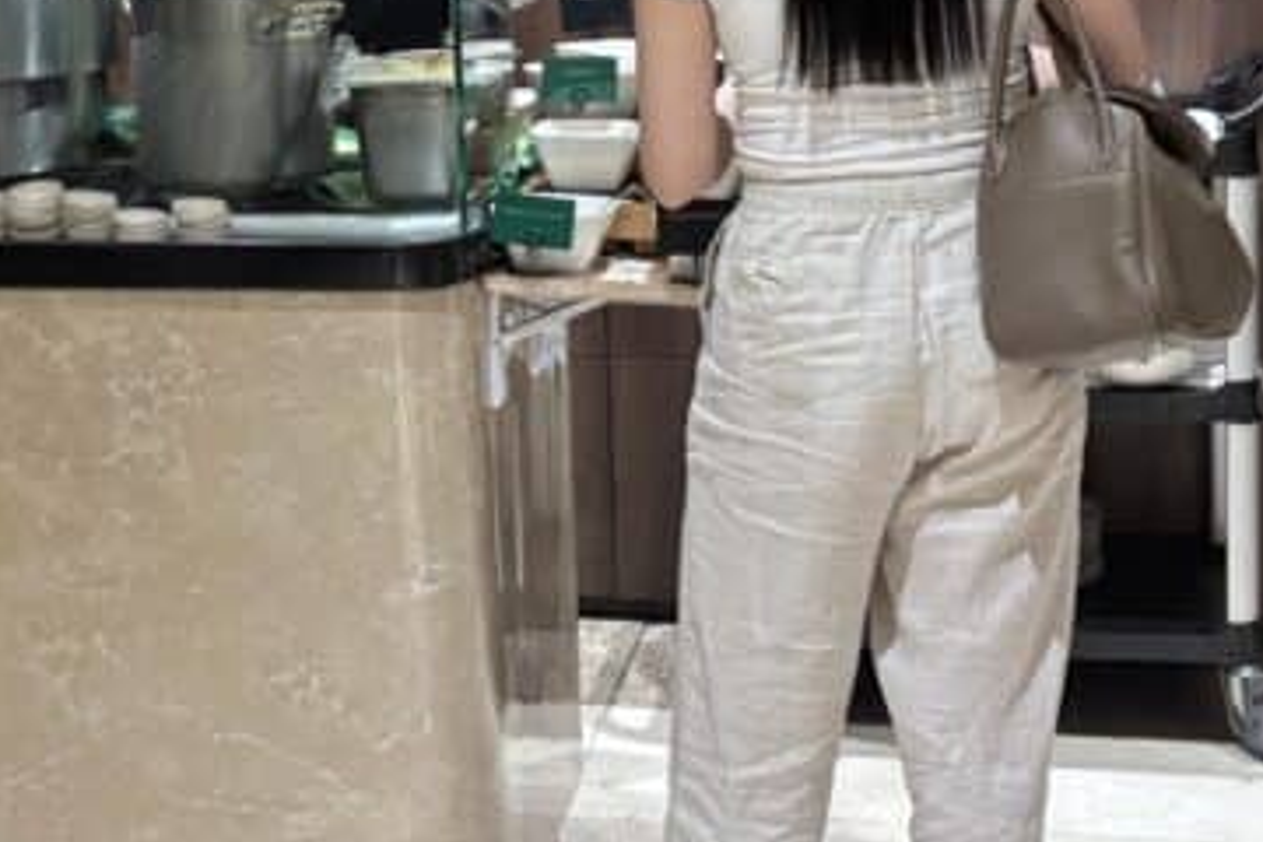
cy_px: 32
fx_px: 2701
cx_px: 326
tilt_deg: -5.2
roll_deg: +2.4
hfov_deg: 26.0
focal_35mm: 77
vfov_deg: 17.4
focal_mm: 5.96
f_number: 1.6
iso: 200
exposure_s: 1/50
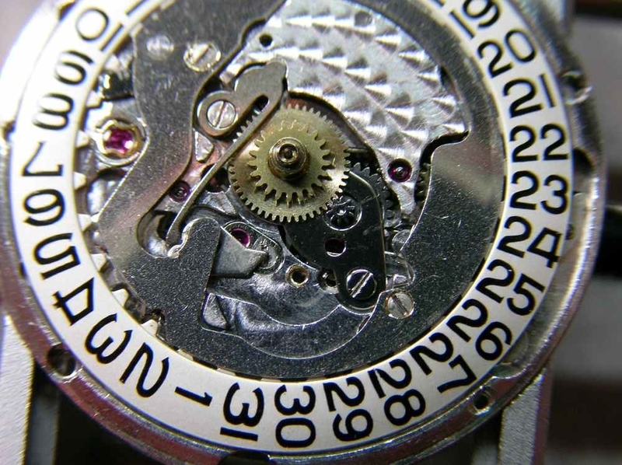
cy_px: 232
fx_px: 1041
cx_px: 311
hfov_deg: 33.3
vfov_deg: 25.2
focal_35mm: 58
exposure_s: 1/26.7
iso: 100
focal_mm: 9
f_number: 3.7
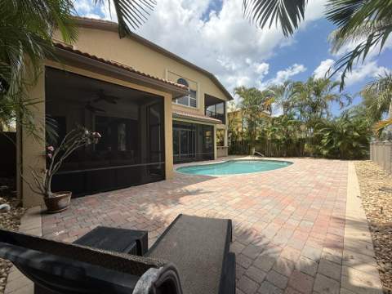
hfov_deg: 102.1
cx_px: 196
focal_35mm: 14
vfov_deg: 85.7
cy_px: 147
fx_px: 159
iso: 50
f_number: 2.2
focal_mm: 2.22
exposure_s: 1/1464
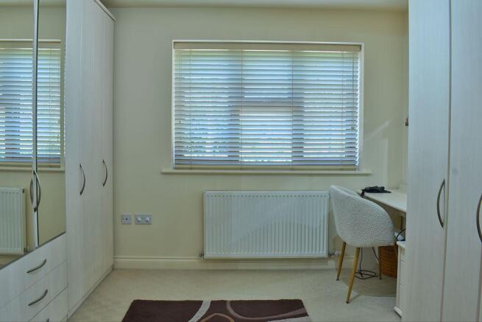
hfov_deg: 67.4
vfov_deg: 48.0
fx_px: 362
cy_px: 161
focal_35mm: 27
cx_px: 241
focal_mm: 18
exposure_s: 1/5
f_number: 13
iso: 100
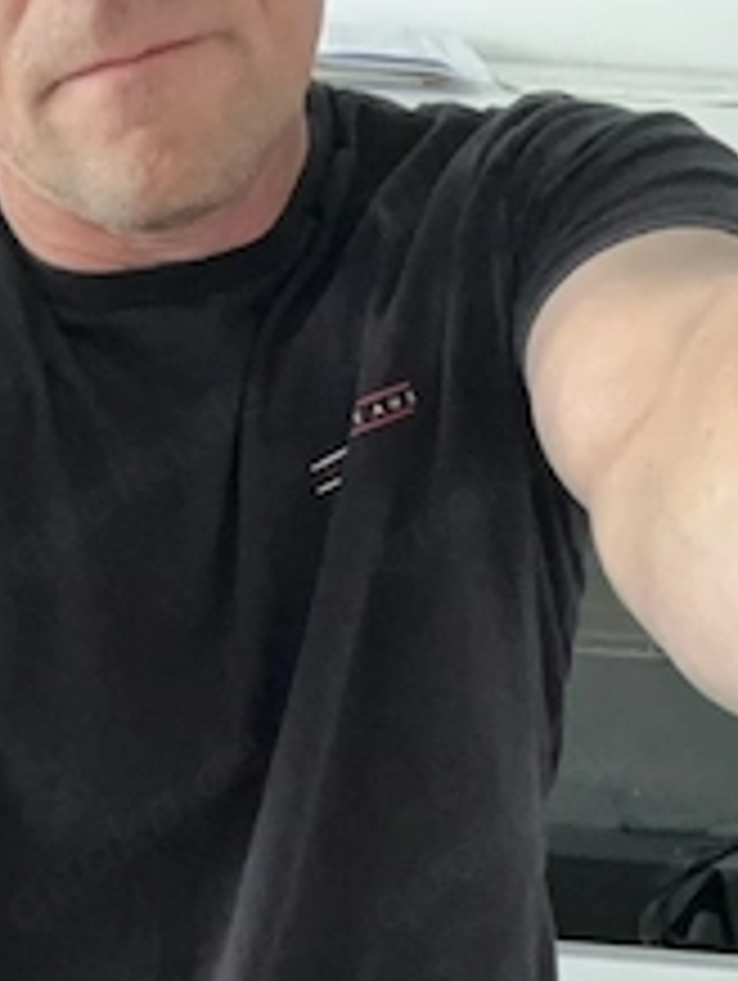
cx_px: 189
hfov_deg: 26.3
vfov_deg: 33.2
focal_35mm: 55
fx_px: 1560
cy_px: 868
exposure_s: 1/30
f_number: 2.2
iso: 320
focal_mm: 2.71
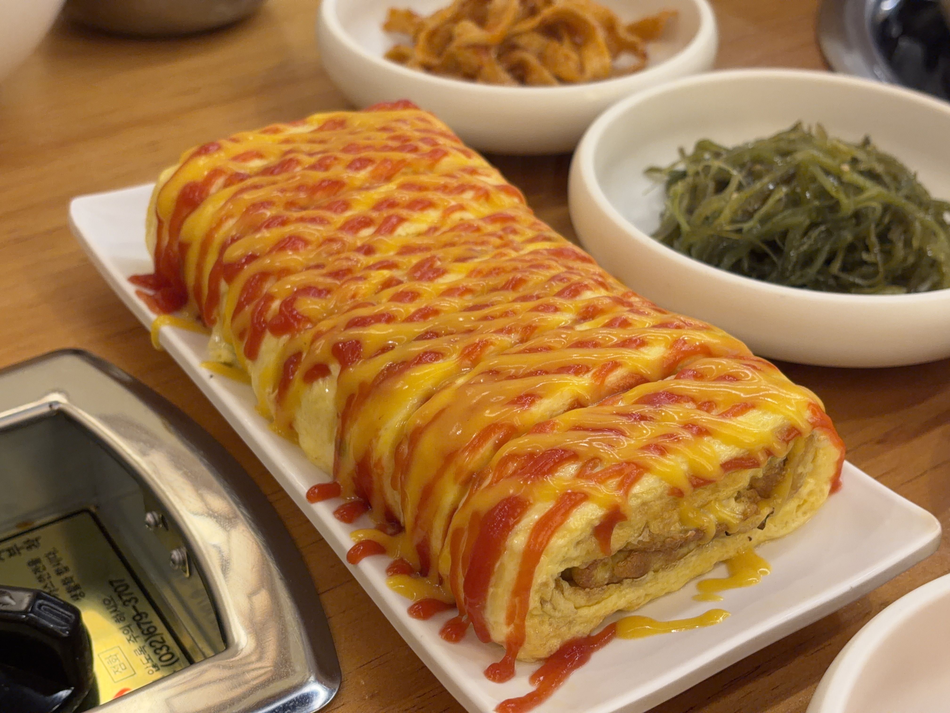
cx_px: 475
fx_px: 1427
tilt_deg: -34.9
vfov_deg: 28.0
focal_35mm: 52
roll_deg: -2.3
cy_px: 356
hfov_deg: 36.8
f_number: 1.6
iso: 64
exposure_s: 1/60
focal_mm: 5.96
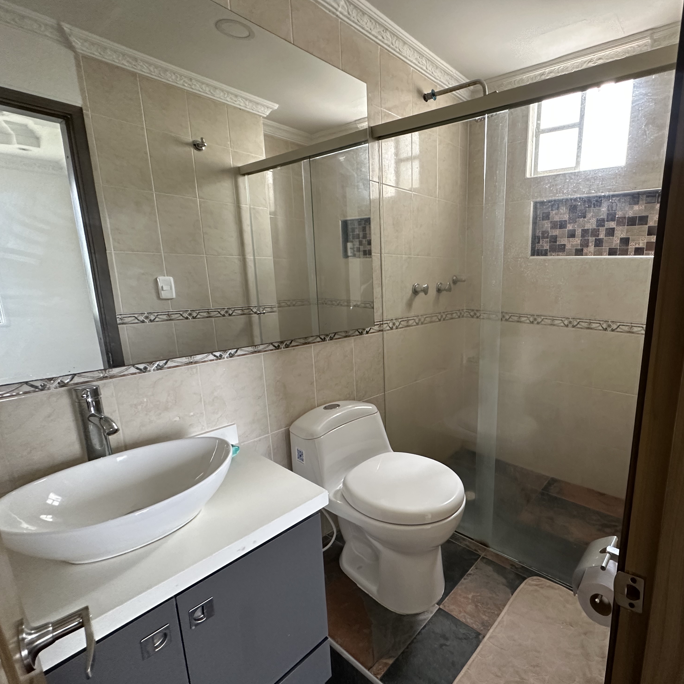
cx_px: 453
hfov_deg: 81.3
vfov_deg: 84.0
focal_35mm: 17
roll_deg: -0.9
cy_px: 350
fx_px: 380
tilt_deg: -11.3
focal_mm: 2.22
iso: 320
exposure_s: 1/64
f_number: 2.2
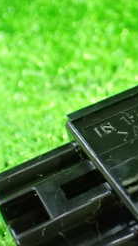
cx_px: 179
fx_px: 554
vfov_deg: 25.0
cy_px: 151
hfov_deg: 13.7
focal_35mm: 85
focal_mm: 5.79
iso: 1600
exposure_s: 1/30
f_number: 2.4
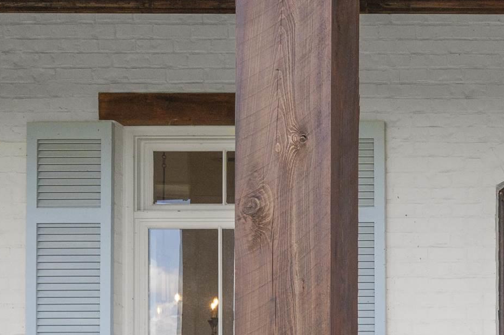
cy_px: 412
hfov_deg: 25.7
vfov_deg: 18.9
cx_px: 651
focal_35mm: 68
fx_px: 946
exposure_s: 1/400
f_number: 10
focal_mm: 20.5
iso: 640
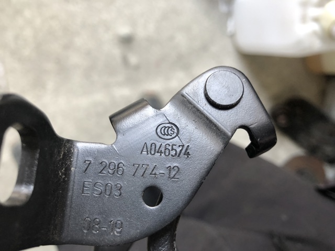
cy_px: 126
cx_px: 168
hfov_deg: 63.5
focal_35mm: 28
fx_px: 271
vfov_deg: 49.7
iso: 32
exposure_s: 1/30
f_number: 1.8
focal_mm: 3.99
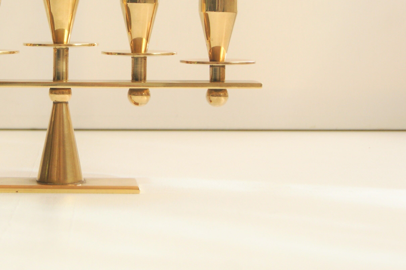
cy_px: 80
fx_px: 1251
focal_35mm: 111
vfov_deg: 12.3
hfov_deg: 18.2
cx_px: 69
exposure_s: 1/80
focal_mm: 40
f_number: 5.6
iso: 100
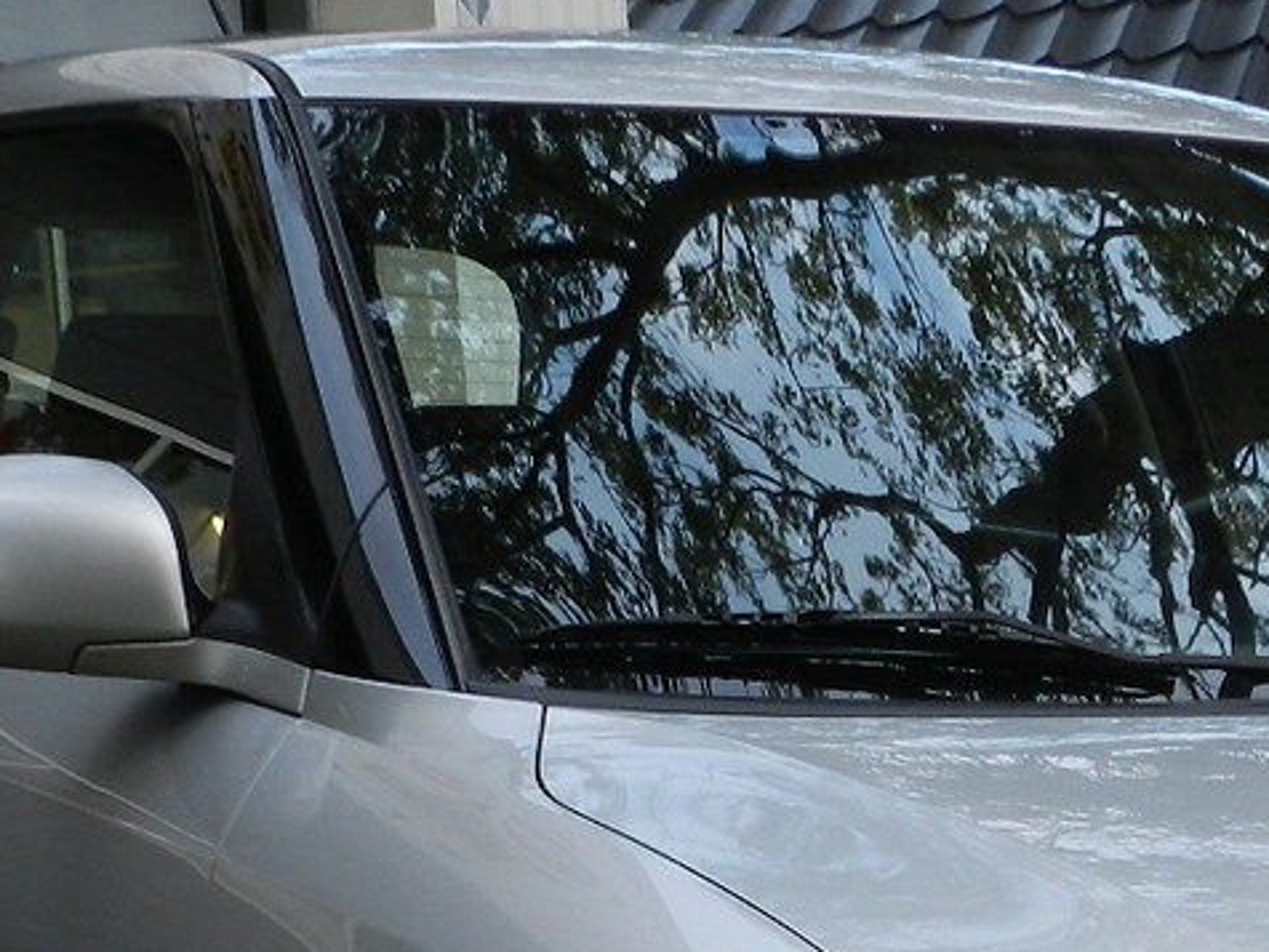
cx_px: 1061
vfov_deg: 12.4
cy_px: 1275
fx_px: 4216
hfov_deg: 17.0
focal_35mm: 115
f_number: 4
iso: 160
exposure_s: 1/60
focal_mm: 6.7
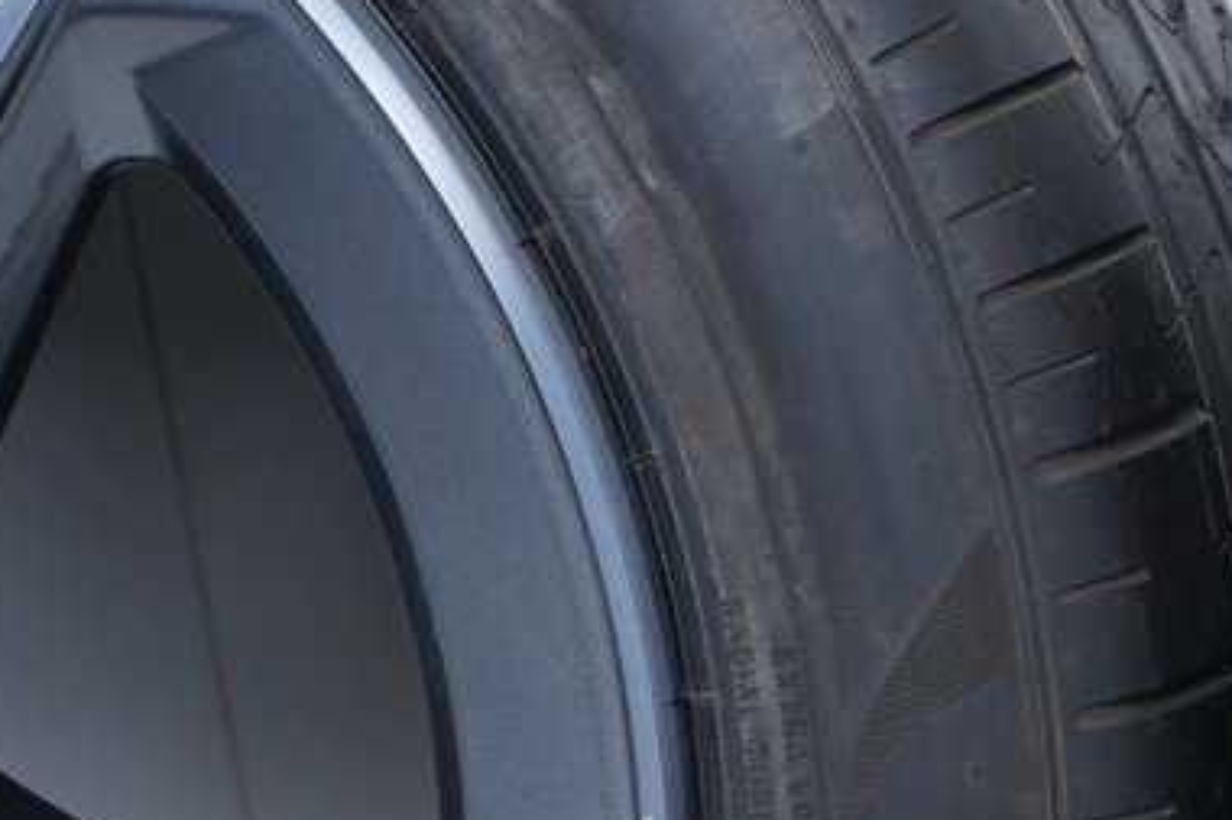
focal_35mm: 207
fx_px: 7081
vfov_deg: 6.6
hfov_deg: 9.0
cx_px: 2986
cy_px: 912
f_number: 7.1
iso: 250
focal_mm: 41
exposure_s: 1/125
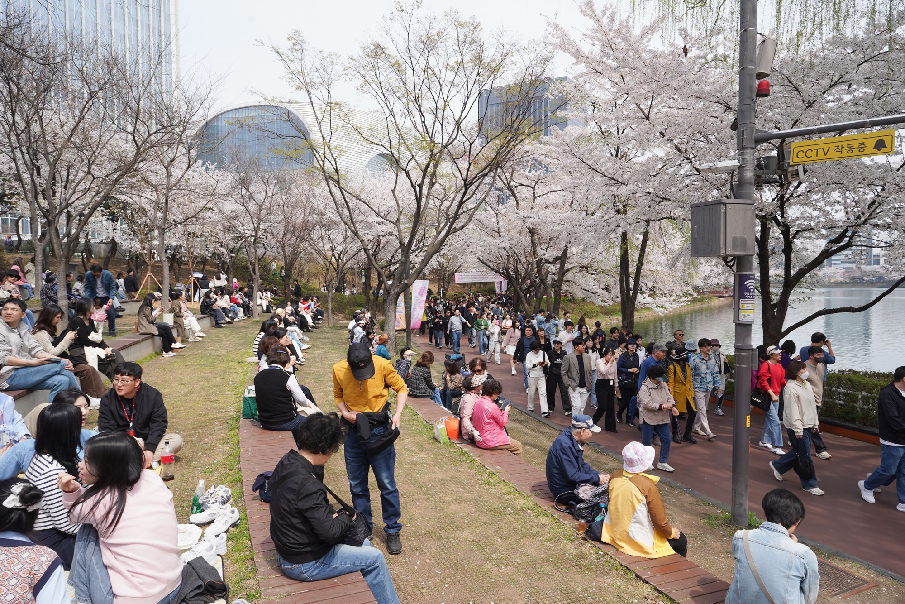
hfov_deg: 73.7
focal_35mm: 24
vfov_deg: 53.1
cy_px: 302
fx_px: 603
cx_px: 452
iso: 100
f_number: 11
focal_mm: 24
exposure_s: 1/100
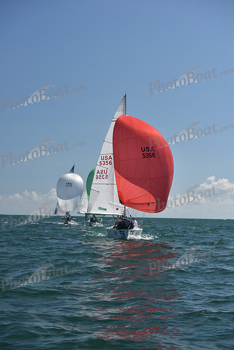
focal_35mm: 70
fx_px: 682
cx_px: 117
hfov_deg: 19.5
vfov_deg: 28.8
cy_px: 175
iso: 250
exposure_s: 1/1250
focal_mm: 70
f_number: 5.6
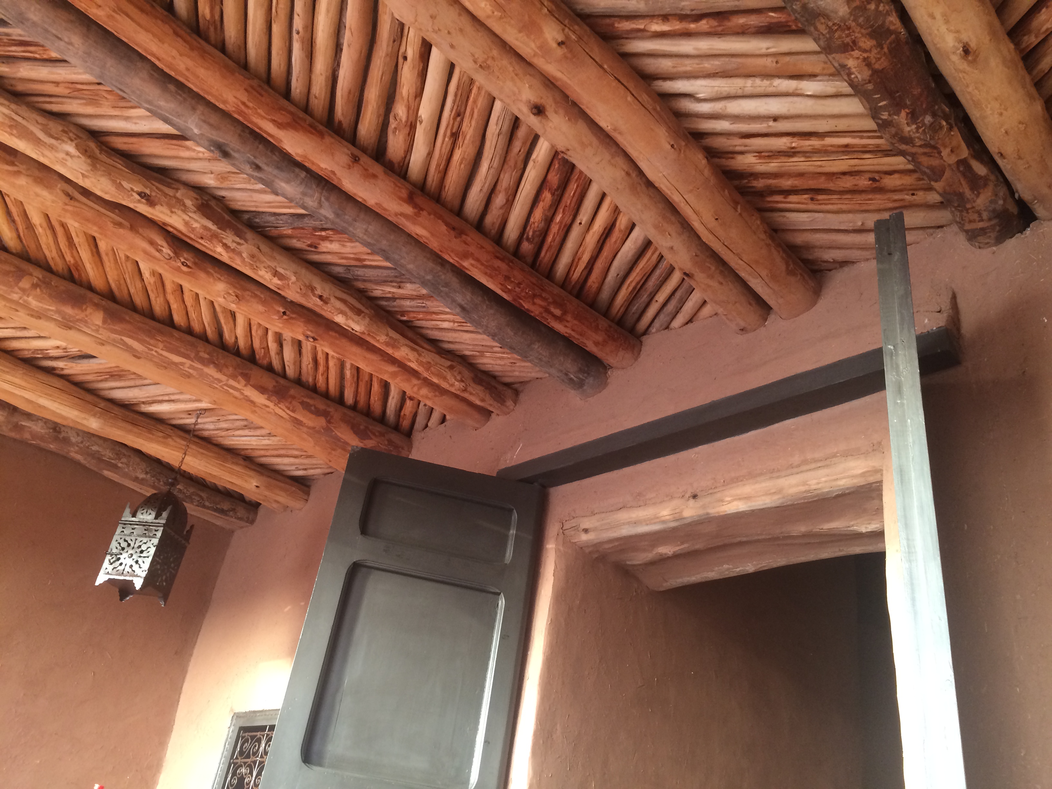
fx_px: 881
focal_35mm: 29
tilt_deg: +30.9
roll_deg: -8.5
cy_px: 394
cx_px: 526
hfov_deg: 61.7
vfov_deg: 48.2
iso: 160
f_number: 2.2
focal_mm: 4.15
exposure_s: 1/33
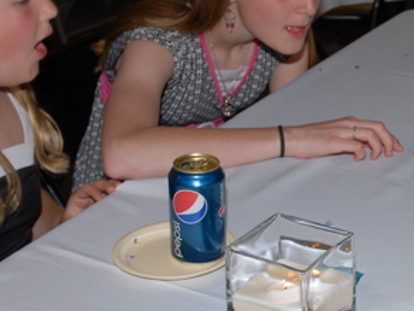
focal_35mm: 95
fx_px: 1136
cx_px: 404
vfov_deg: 15.6
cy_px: 130
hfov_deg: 20.1
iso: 100
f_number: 4
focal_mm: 24
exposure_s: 1/60
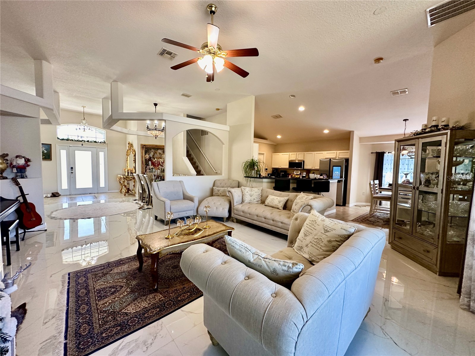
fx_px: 192
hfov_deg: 102.1
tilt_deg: -3.1
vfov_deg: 85.7
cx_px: 238
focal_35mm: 14
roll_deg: -1.7
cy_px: 178
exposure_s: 1/120
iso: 320
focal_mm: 2.22
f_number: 2.2
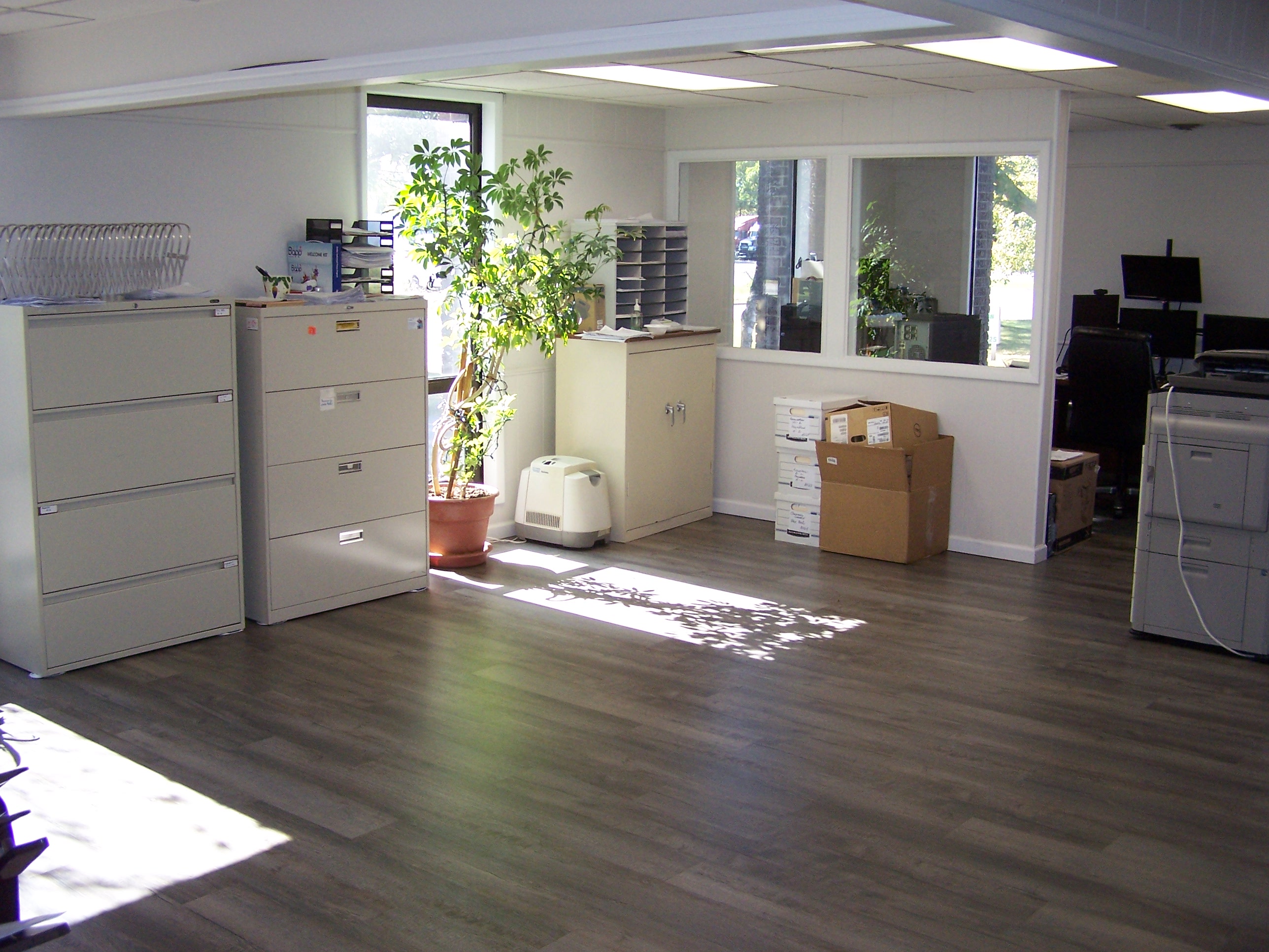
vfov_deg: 37.7
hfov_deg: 49.0
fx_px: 1393
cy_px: 476
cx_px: 634
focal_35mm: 38
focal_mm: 6.3
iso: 140
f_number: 2.8
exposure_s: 1/90
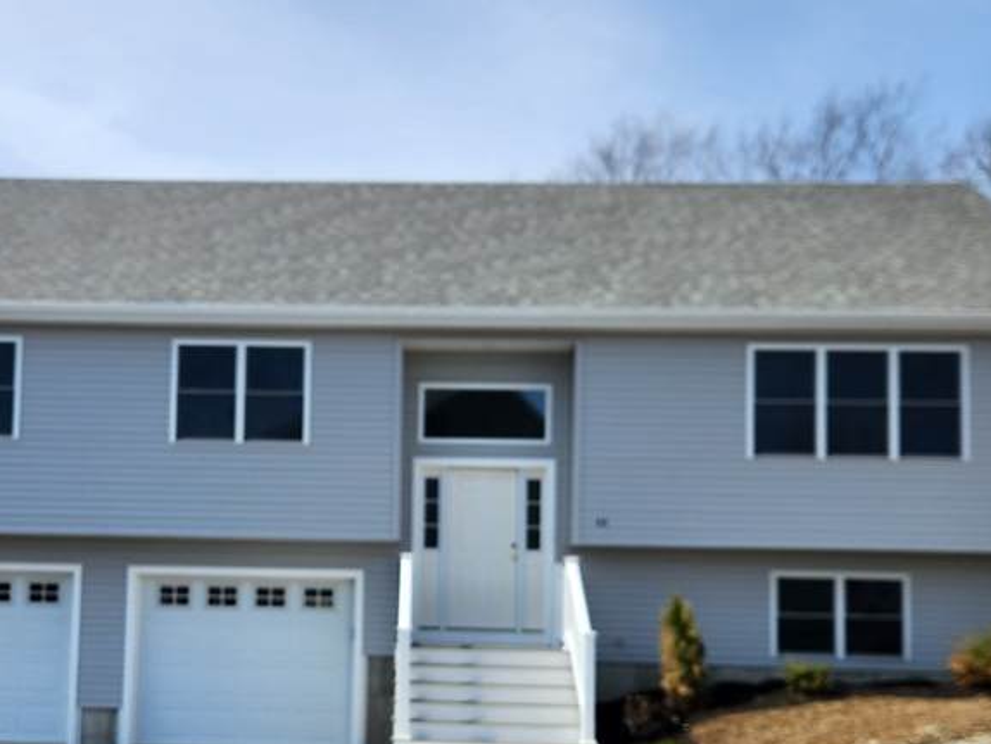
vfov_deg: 34.6
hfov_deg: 45.4
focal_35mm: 41
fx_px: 1174
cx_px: 371
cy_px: 539
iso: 20
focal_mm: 5.4
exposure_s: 1/1513
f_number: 1.8
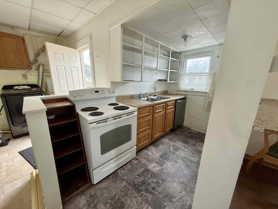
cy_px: 104
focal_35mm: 14
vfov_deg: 85.7
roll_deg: -1.4
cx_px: 139
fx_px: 112
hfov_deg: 102.1
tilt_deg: -12.2
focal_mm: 2.22
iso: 320
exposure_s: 1/99
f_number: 2.2
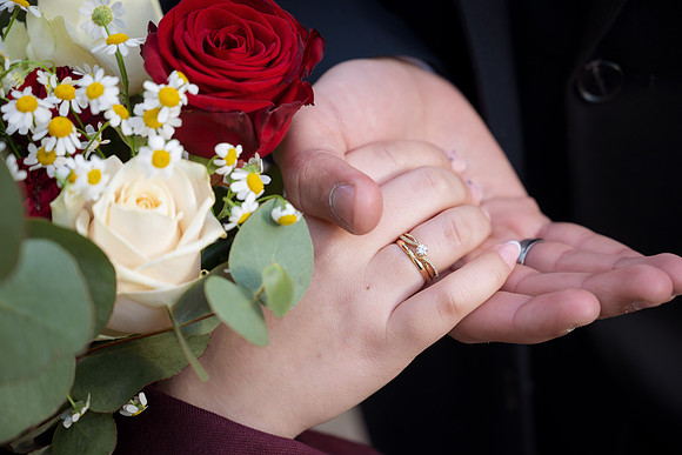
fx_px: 1326
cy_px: 228
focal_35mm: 70
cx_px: 341
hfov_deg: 28.8
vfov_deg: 19.5
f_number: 4
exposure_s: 1/125
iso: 100
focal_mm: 70
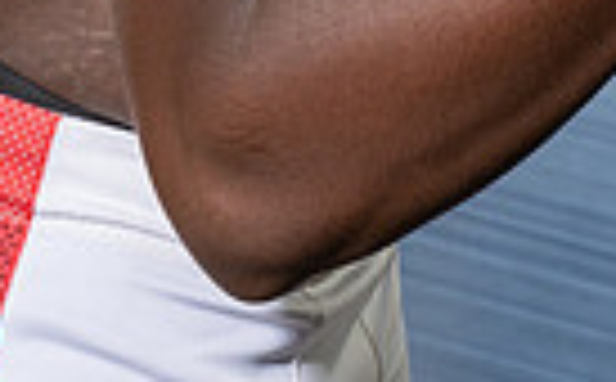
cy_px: -566
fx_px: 2530
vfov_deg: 7.9
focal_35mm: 151
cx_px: 400
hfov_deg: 13.9
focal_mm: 45
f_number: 8
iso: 160
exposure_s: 1/250
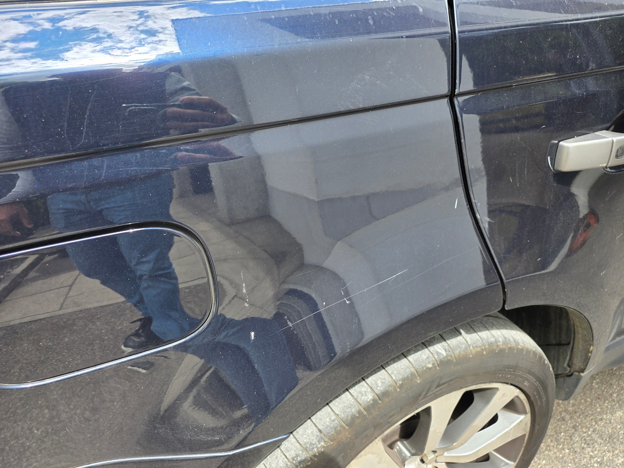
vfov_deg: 58.9
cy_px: 234
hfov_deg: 73.9
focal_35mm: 23
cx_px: 312
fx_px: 415
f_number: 1.7
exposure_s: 1/180
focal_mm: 6.25
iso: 32
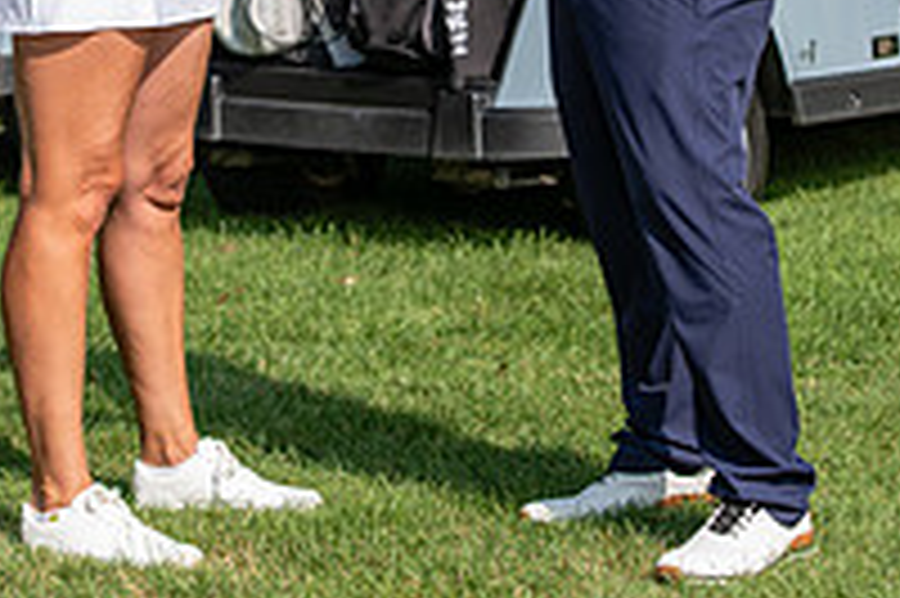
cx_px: 477
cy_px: -137
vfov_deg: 6.7
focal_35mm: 203
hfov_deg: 10.1
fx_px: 5071
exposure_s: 1/640
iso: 80
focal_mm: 70
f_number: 4
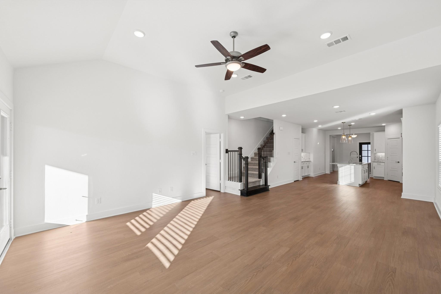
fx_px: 172
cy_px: 147
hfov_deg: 104.2
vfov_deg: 81.3
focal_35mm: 14
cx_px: 220
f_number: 8
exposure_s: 1/50
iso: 100
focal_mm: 14
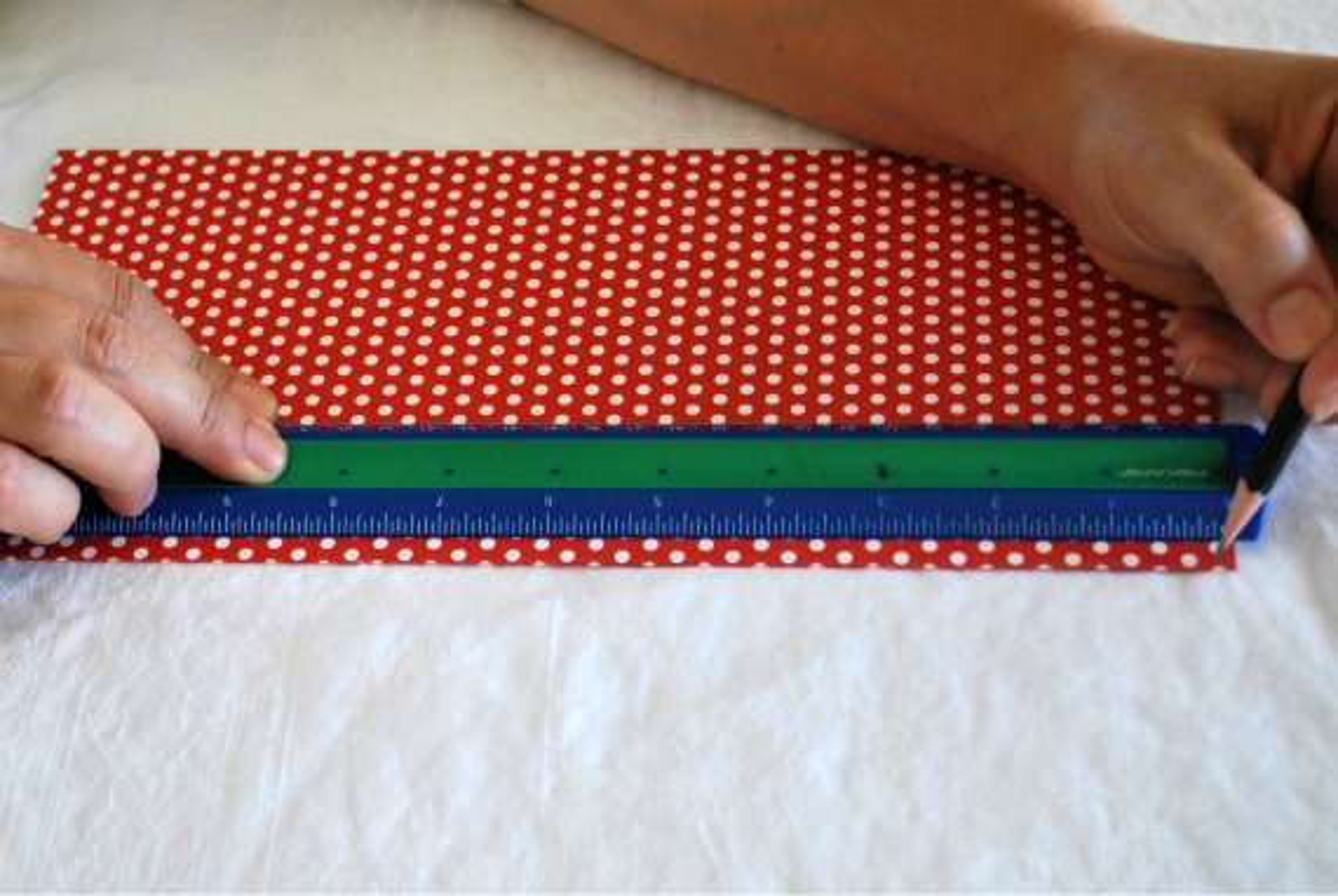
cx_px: 669
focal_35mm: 57
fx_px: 2122
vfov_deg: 23.9
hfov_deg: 35.0
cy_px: 448
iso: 800
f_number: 5.3
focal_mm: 38
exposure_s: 1/30
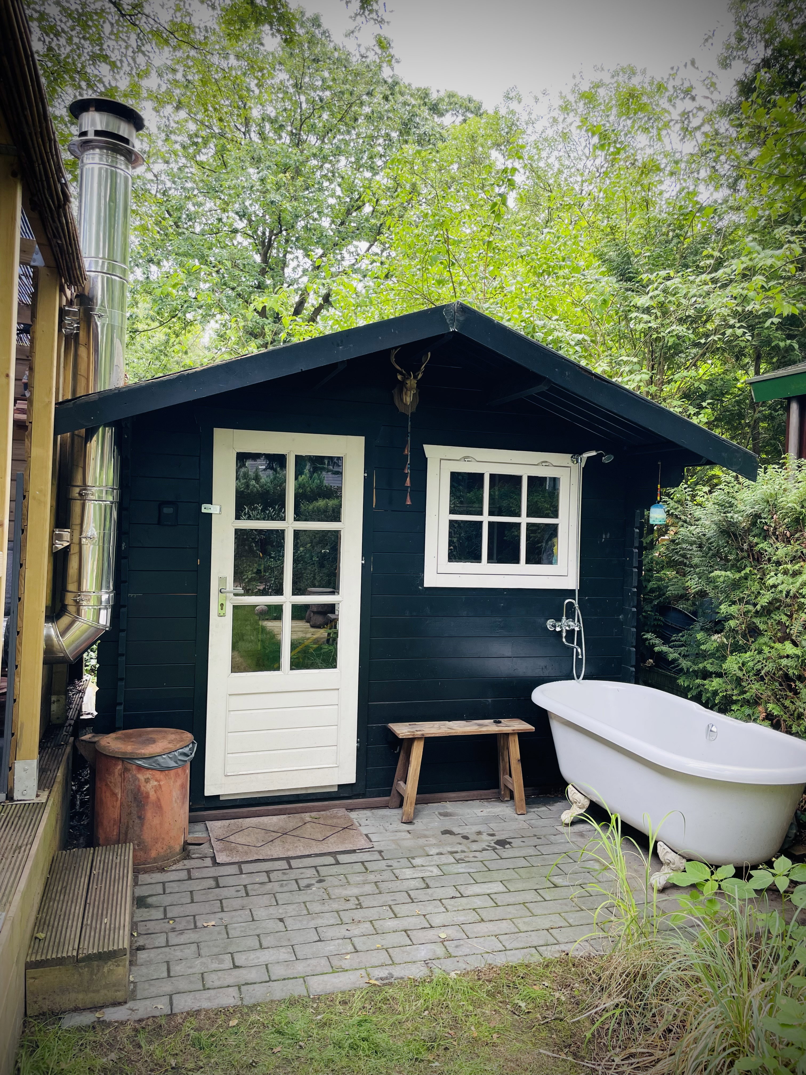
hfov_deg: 53.1
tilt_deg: -0.6
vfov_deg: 67.3
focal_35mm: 26
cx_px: 403
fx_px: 807
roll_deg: -1.3
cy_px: 538
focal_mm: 4.2
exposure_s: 1/131
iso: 32
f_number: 1.6
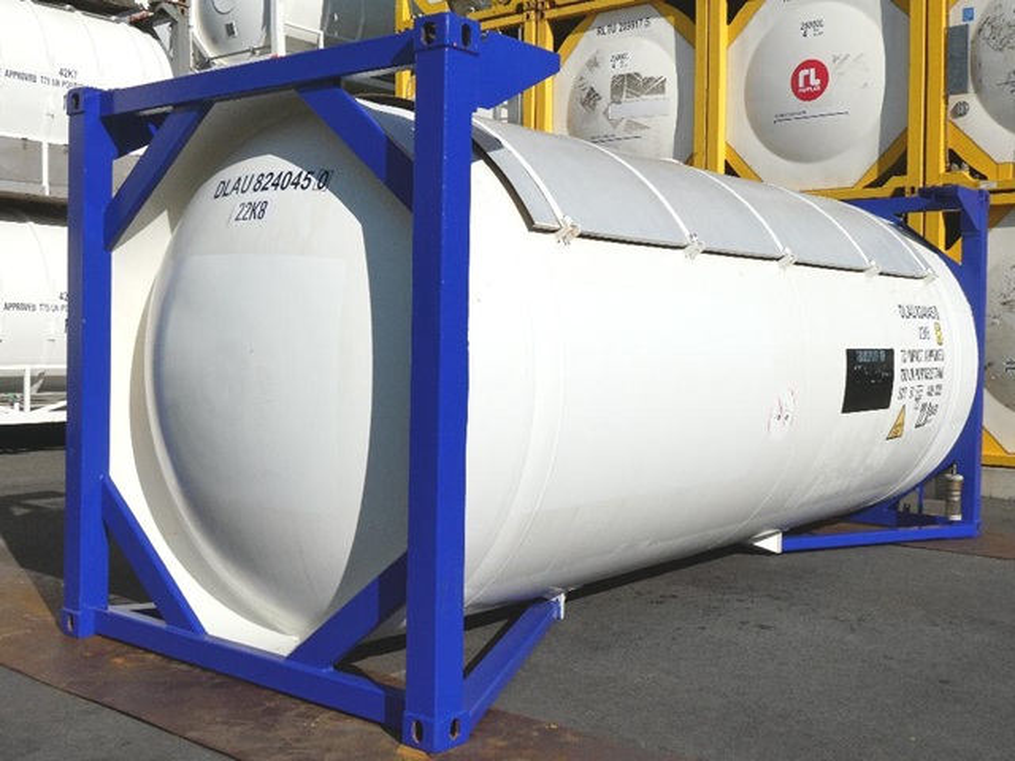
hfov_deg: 50.1
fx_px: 1085
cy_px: 380
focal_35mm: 37
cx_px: 508
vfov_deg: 38.7
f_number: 5.6
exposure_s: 1/800
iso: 80
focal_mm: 6.7
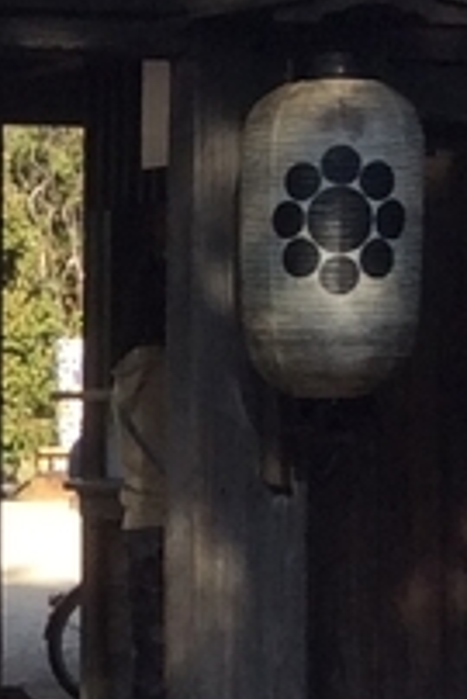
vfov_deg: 10.4
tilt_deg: -1.0
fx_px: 3826
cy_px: 460
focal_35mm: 197
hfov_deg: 6.7
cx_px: -540
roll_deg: -1.2
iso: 32
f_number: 2.4
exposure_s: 1/525
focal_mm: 3.3
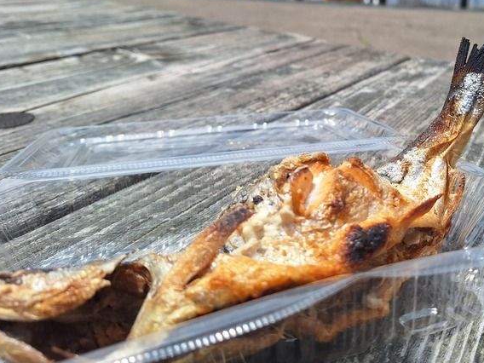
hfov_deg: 53.8
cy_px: 119
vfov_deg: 42.3
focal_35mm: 33
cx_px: 339
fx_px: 461
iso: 40
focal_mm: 5.54
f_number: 1.8
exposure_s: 1/2646
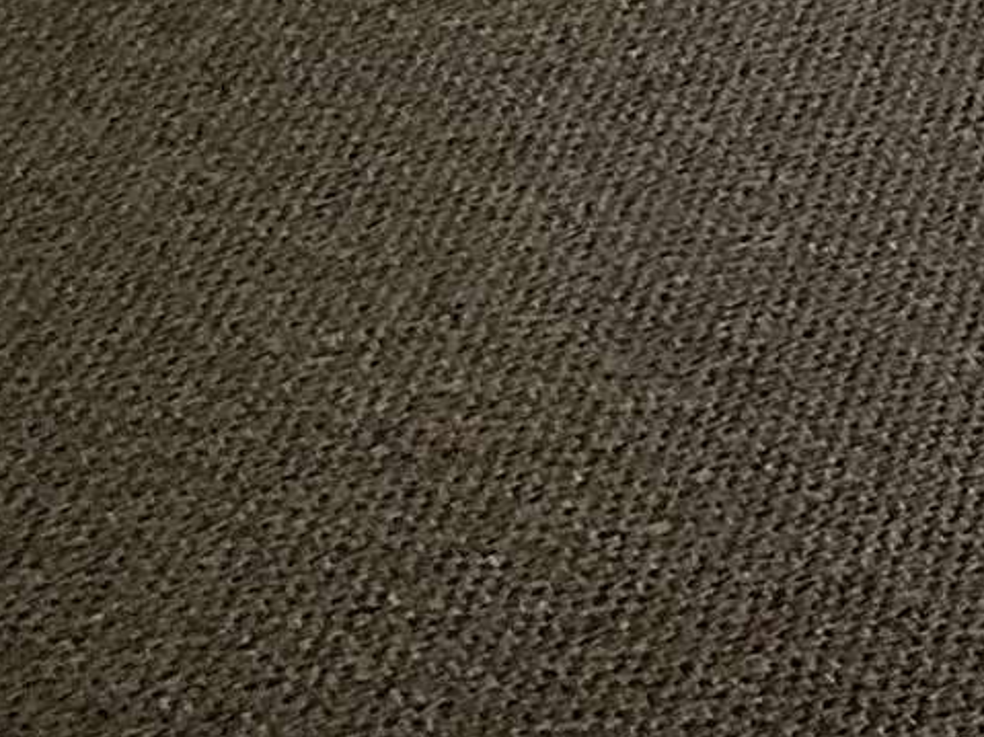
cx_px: 2225
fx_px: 5286
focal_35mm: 186
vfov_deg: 7.0
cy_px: -1585
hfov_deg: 9.6
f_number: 1.8
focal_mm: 3
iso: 64
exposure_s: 1/122
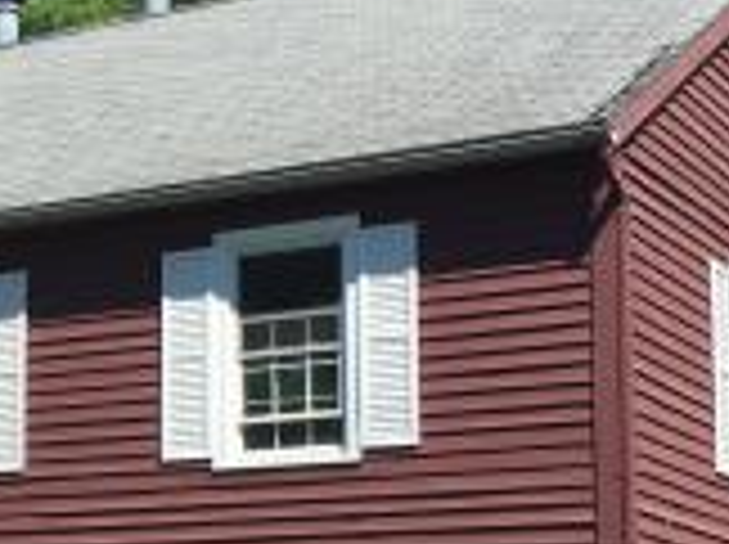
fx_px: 2187
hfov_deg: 18.1
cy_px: 396
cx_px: -104
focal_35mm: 104
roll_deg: -0.8
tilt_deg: +10.9
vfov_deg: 14.1
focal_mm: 4.15
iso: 25
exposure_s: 1/1451
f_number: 2.2
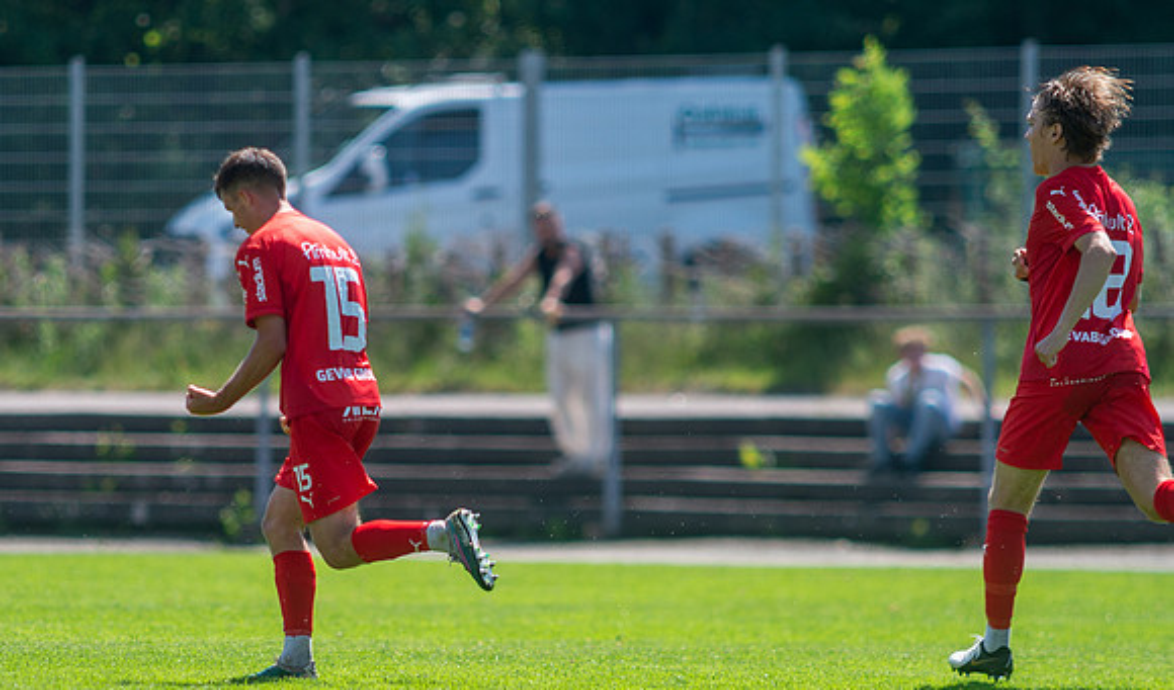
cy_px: 403
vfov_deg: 2.0
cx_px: 373
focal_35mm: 627
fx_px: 19728
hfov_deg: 3.4
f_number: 4
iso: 360
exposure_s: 1/2000
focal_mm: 420
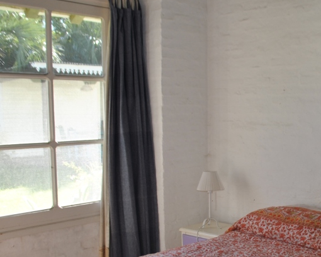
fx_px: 485
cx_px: 272
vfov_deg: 29.6
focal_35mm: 51
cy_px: 157
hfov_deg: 35.1
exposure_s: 1/125
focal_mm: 18
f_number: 3.5
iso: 180
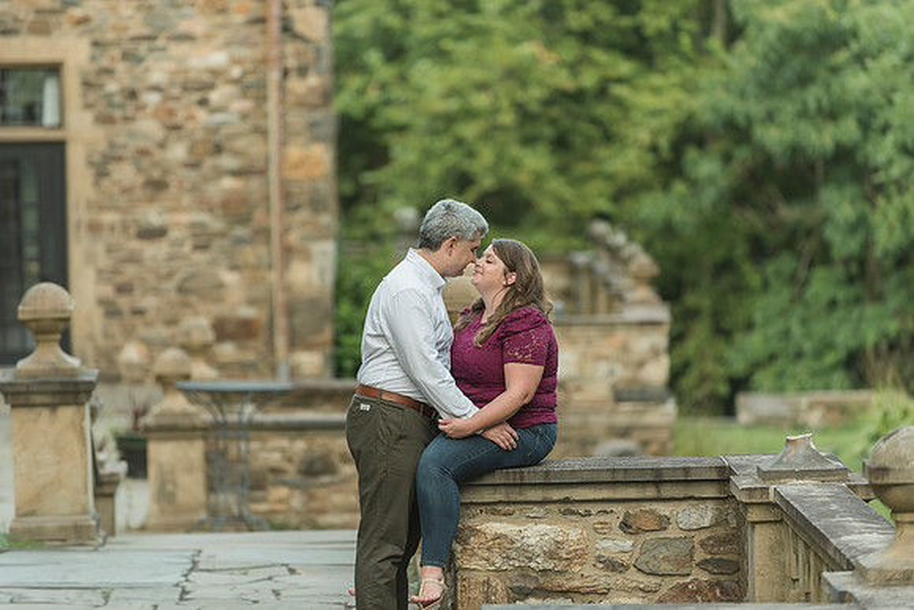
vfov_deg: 6.9
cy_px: 305
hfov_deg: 10.3
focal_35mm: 200
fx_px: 5079
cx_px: 457
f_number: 3.2
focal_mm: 200
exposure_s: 1/400
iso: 800
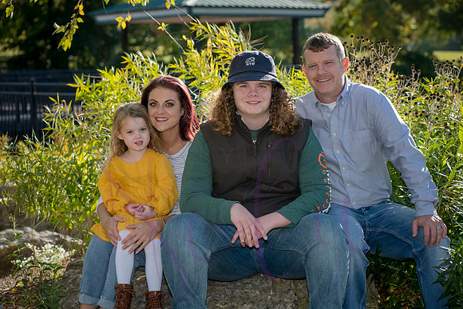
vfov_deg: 17.1
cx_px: 232
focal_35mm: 80
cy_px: 154
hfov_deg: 25.4
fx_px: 1029
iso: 640
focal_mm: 80
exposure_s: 1/1000
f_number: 5
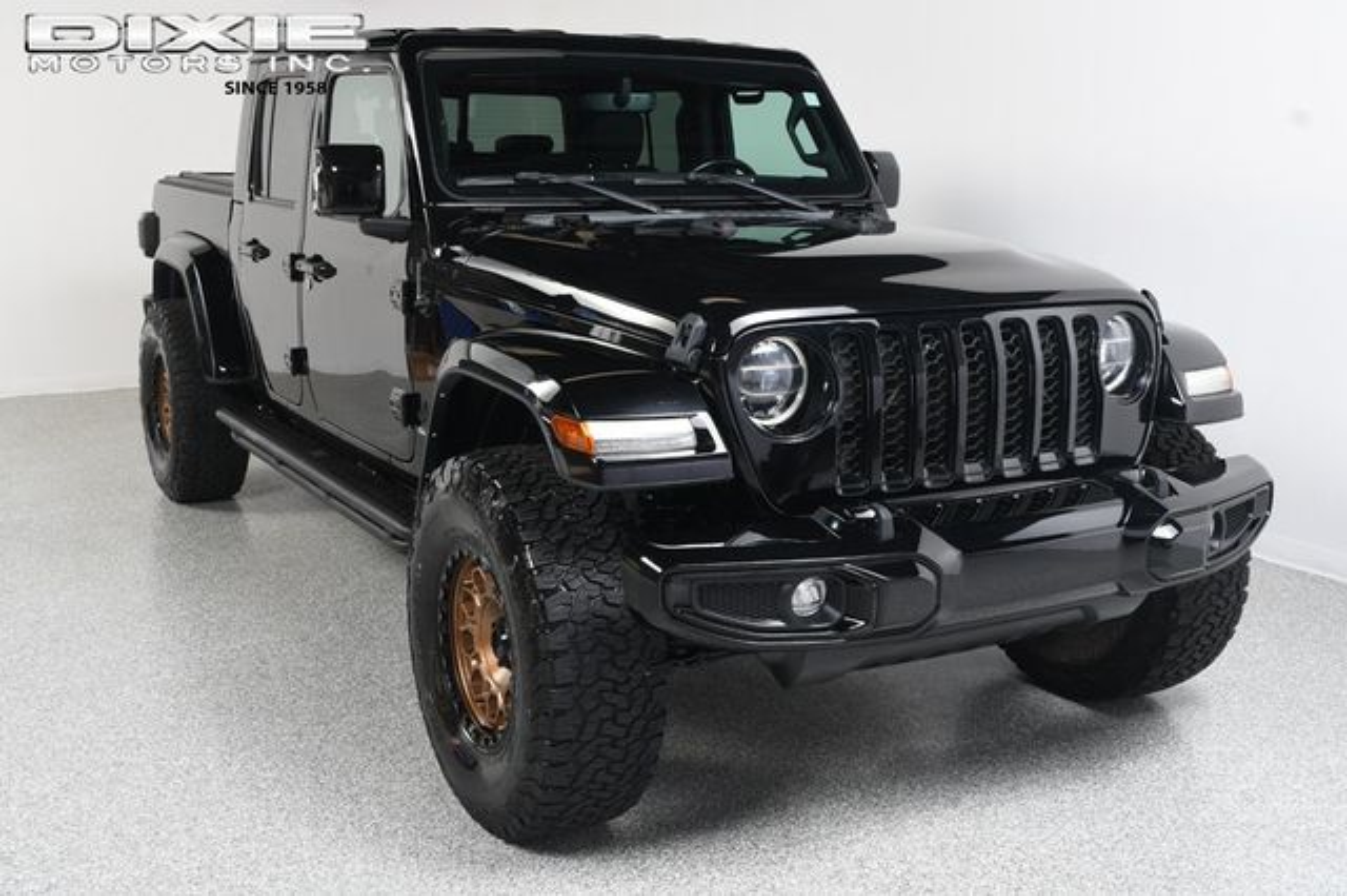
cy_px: 448
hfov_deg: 49.6
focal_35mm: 39
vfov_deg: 34.2
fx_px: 1458
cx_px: 674
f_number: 9
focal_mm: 26
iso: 160
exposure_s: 1/160
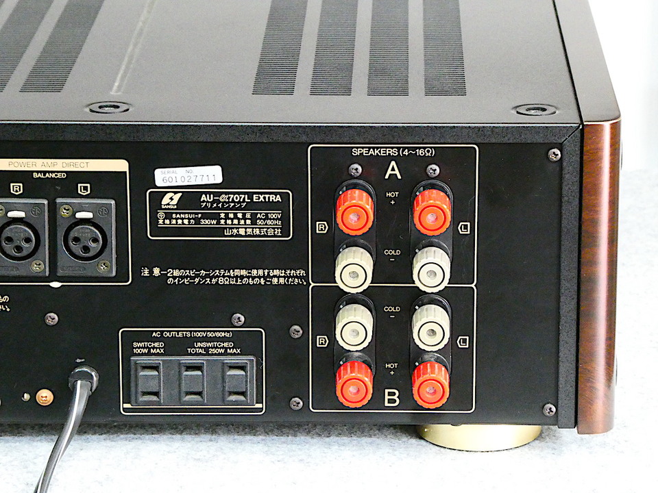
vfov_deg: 10.4
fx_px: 2718
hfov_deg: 13.8
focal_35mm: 143
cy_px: 246
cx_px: 329
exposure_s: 1/20
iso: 1600
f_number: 5.6
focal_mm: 25.6
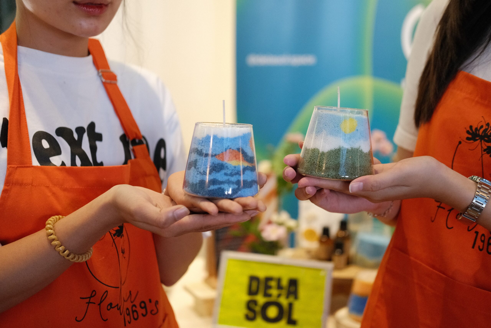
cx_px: 246
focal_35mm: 53
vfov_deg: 25.5
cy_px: 164
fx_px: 723
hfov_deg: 37.5
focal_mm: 35
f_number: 2
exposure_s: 1/200
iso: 2500
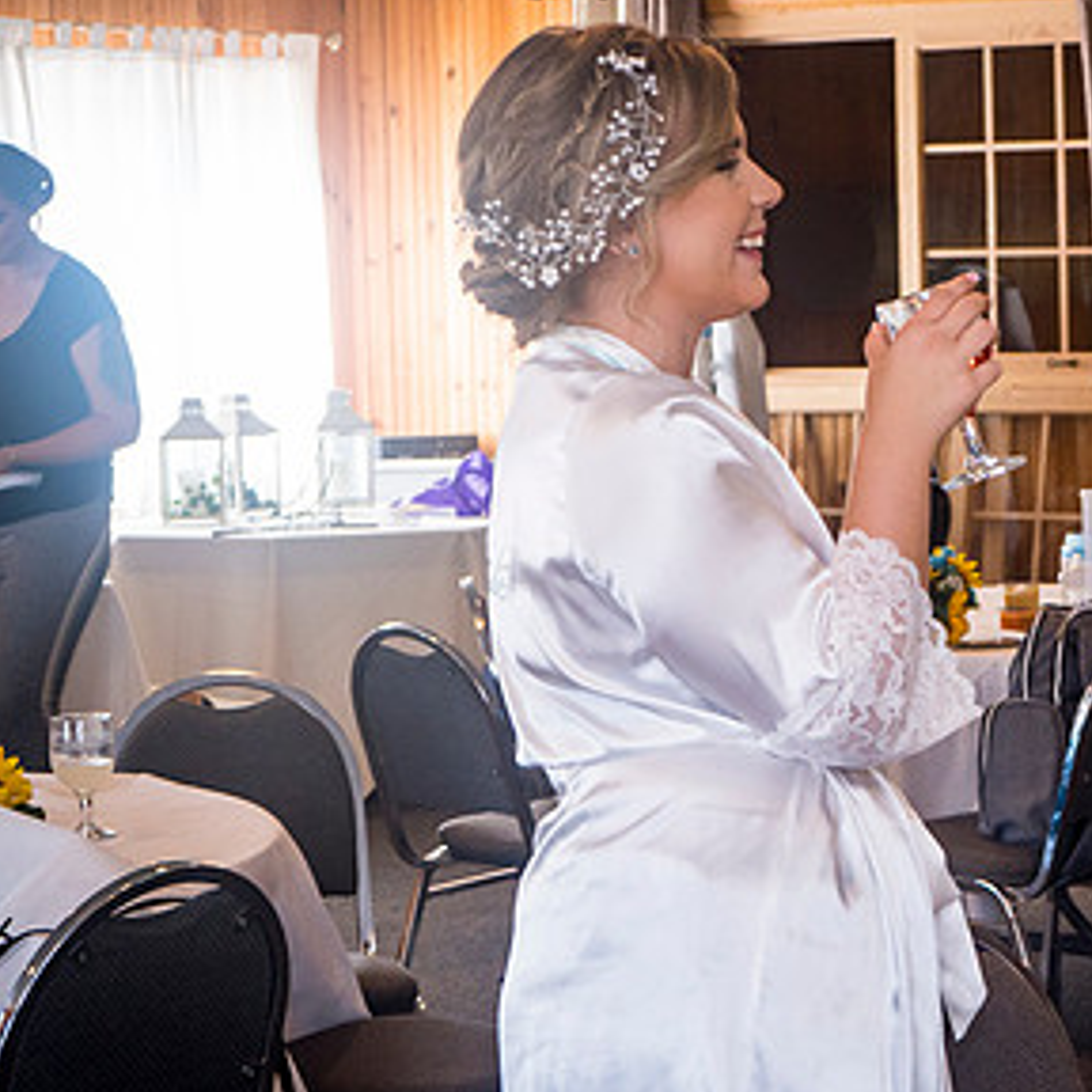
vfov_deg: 17.4
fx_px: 3569
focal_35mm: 100
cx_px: 1265
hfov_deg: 16.7
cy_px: 515
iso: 1000
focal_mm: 48
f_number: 5.6
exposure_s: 1/100
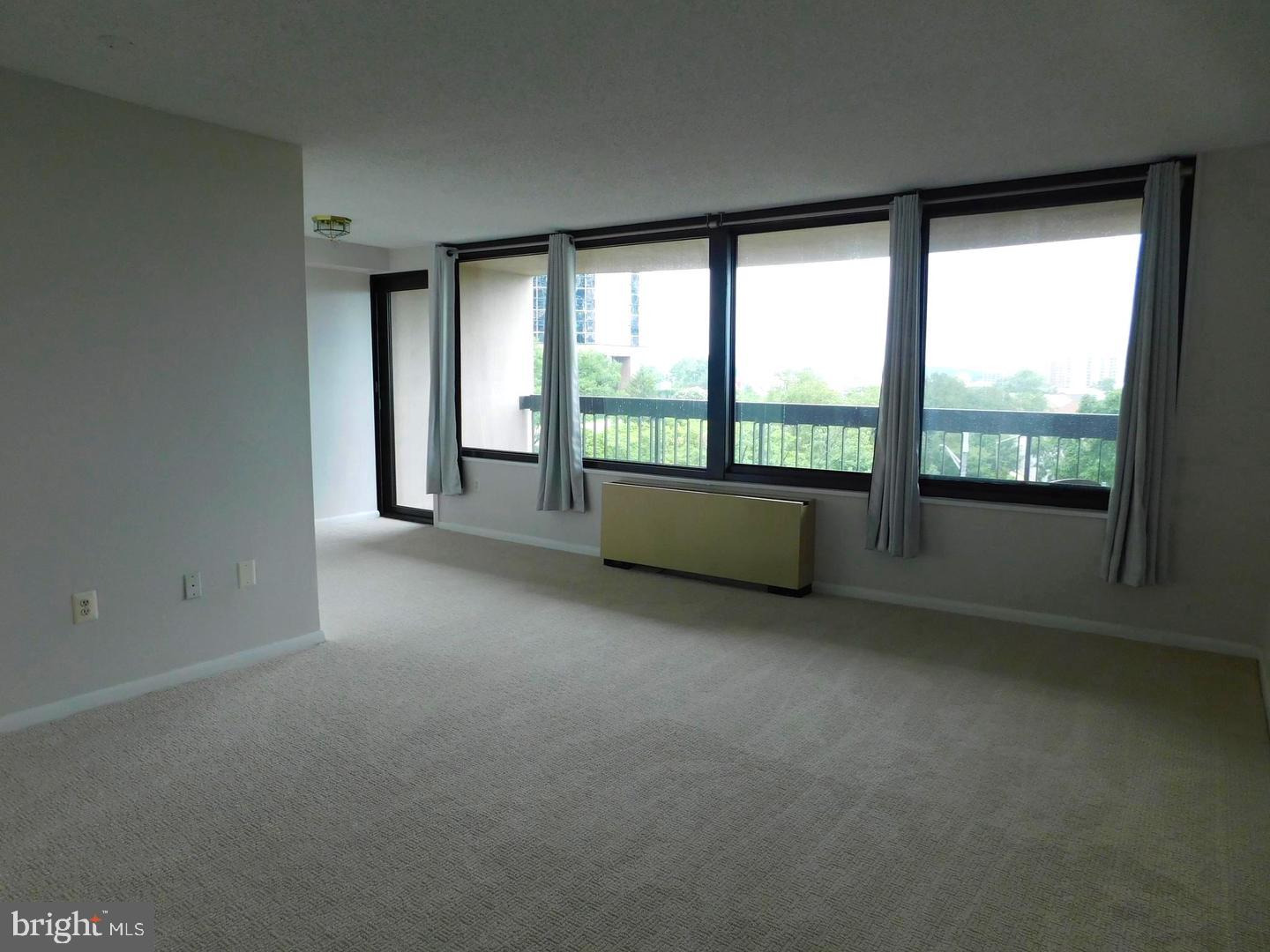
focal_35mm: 23
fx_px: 844
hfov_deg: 73.9
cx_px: 635
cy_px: 476
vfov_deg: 58.9
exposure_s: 1/80
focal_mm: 4
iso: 125
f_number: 3
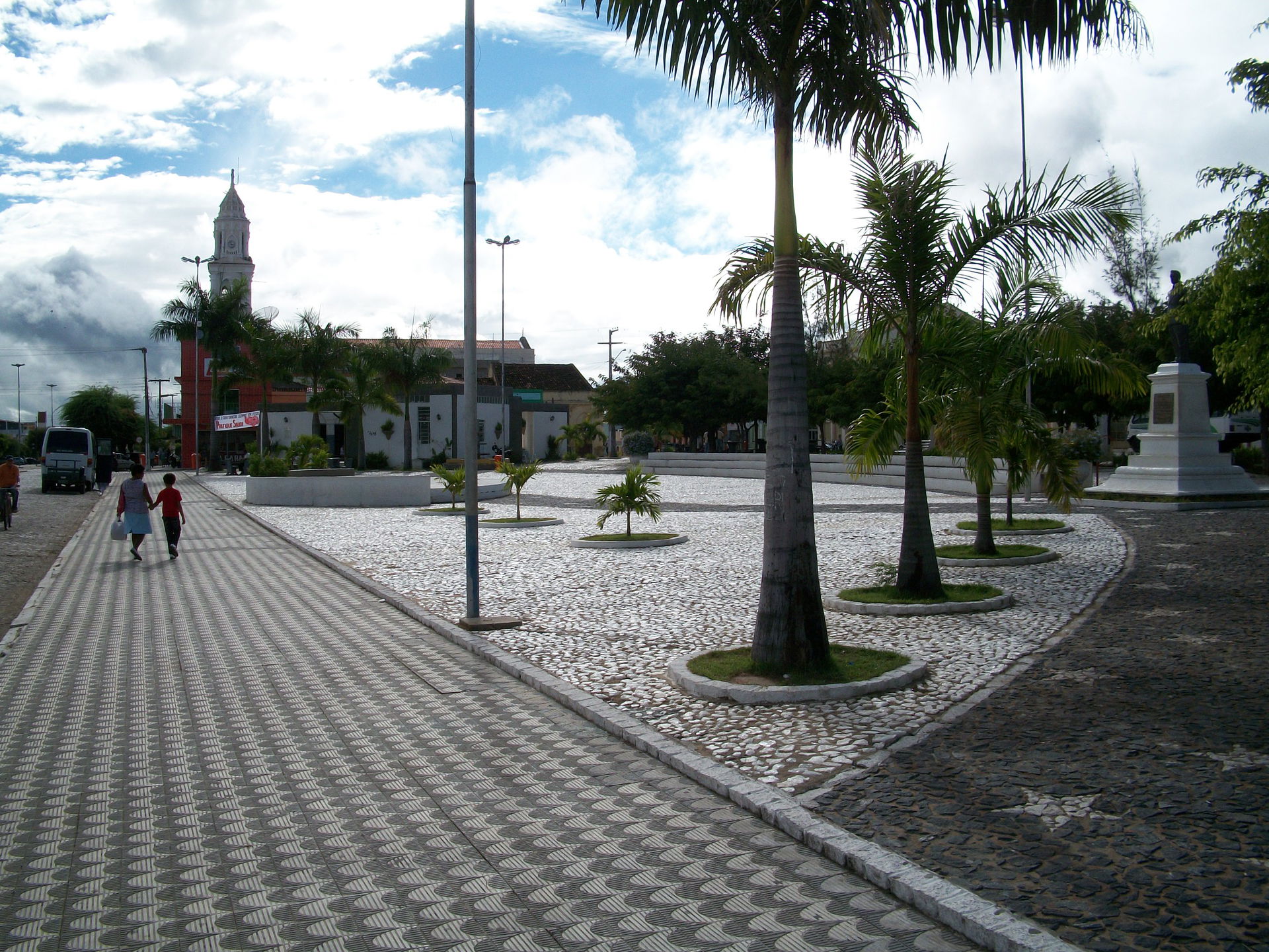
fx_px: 1283
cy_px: 476
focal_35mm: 35
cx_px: 634
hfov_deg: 52.6
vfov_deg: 40.7
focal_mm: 6.3
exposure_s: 1/640
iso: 80
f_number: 5.6
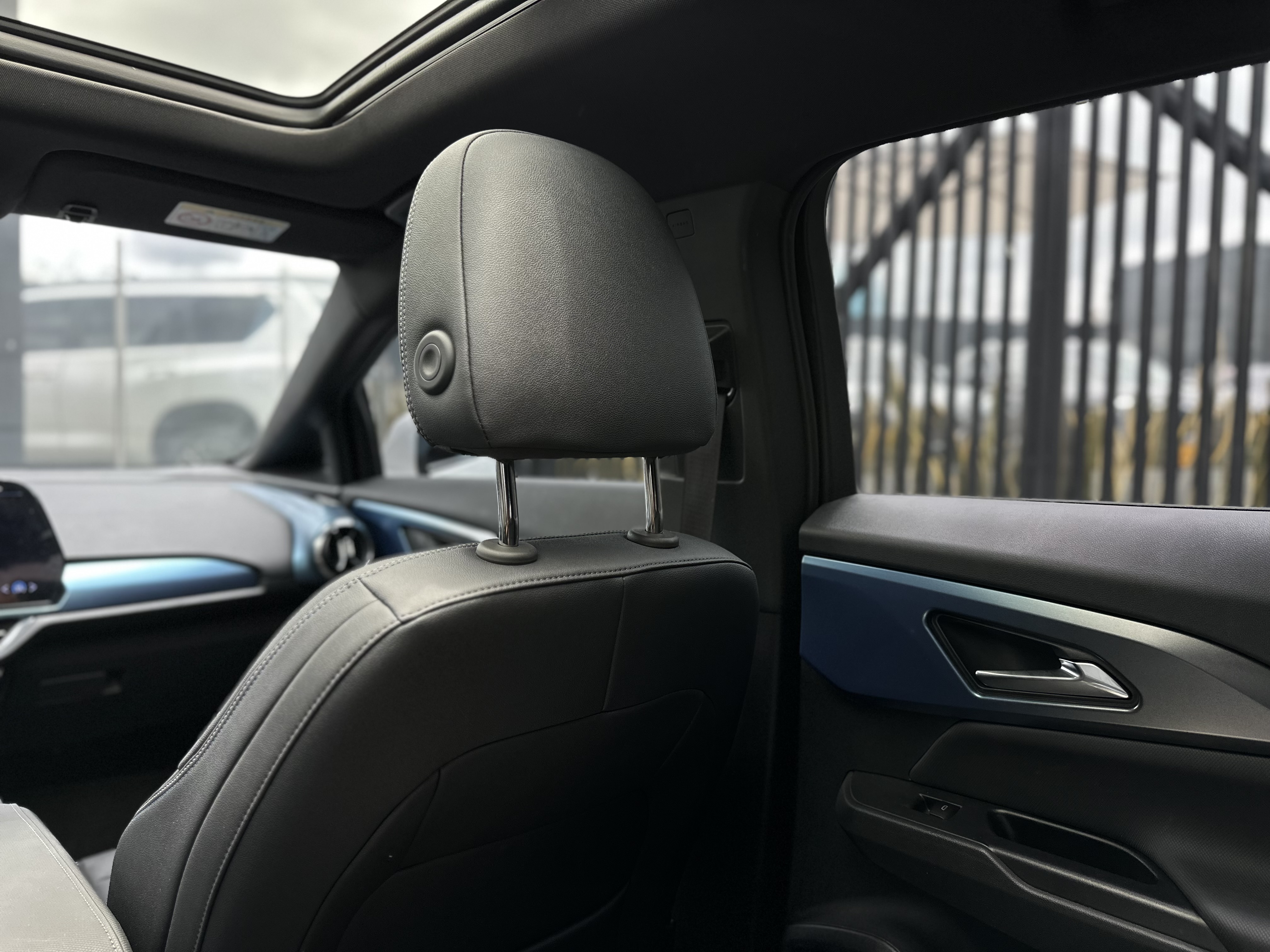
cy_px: 476
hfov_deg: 71.6
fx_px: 881
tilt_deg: -1.8
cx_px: 635
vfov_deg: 56.8
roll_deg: -1.6
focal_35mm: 24
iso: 160
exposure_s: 1/121
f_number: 1.78
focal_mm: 6.86
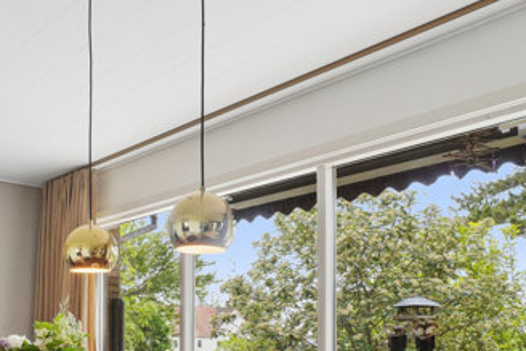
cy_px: 355
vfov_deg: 30.8
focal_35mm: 40
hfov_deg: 47.0
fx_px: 588
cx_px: 156
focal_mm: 11
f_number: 8
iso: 200
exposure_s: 1/60
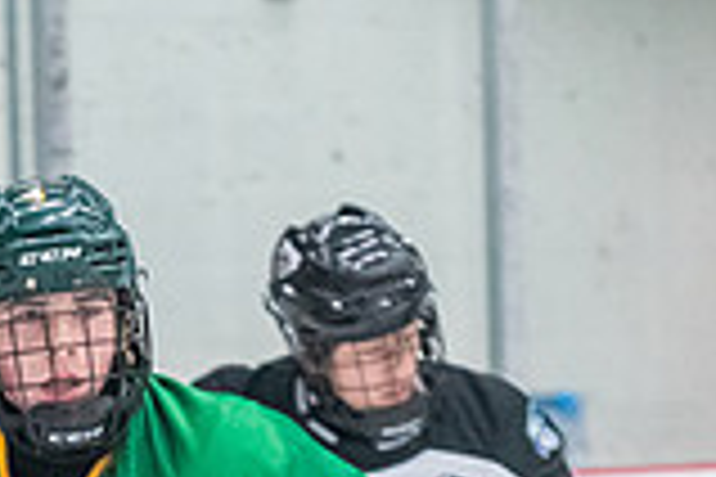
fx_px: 10202
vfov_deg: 2.7
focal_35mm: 513
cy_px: 907
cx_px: -65
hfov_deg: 4.0
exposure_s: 1/800
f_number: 2.8
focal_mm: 120
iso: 4000
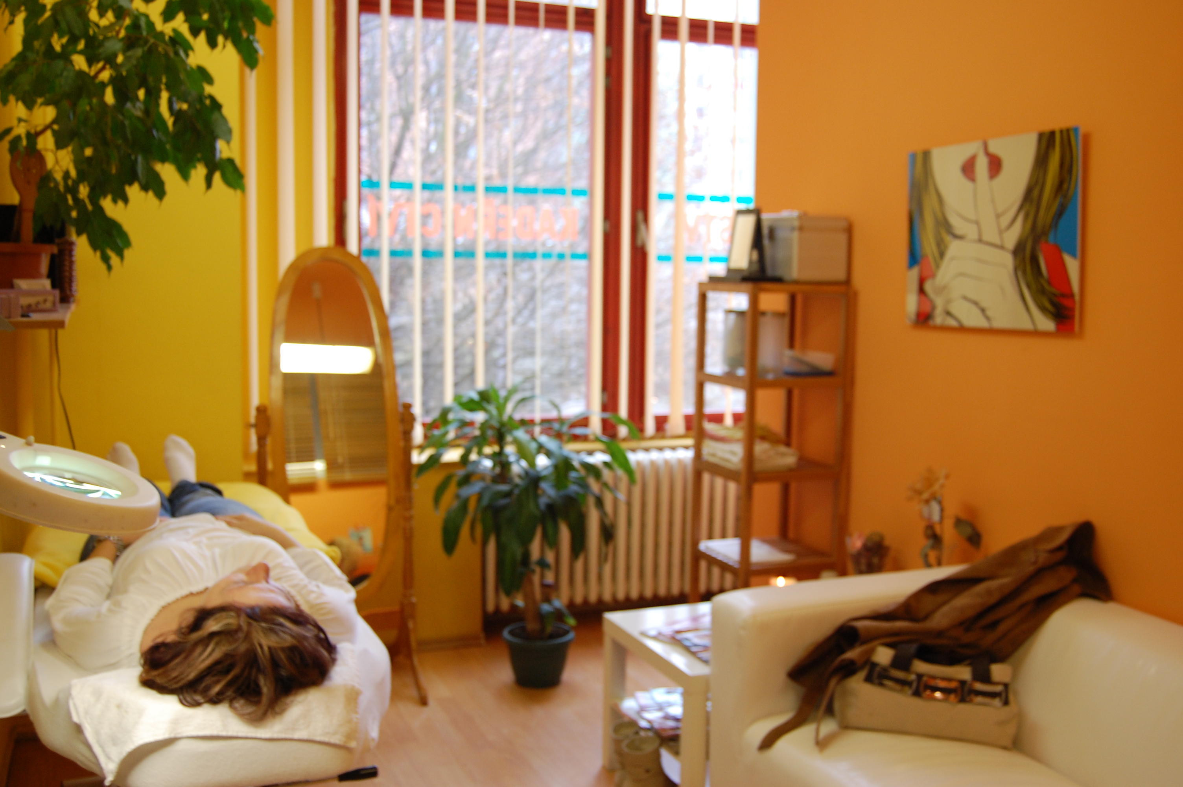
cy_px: 394
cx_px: 592
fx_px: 1182
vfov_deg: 36.8
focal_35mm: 36
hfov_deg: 53.2
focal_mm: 24
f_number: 4
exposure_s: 1/30
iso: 450
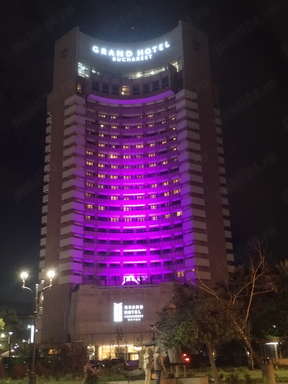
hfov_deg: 31.5
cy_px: 192
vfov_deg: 41.2
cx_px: 144
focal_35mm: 46
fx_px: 510
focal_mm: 4.75
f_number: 1.8
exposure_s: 1/16.7
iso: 1638
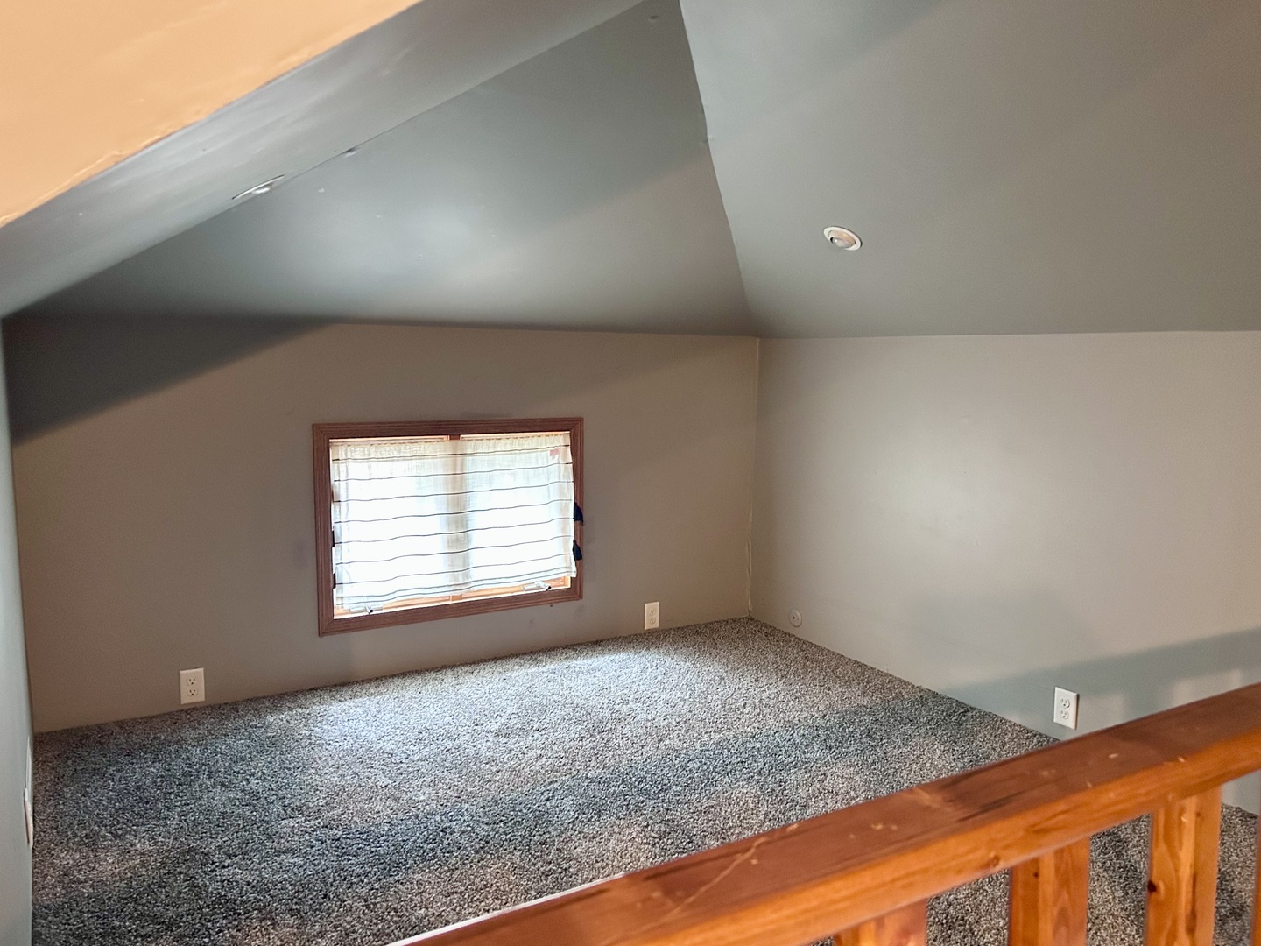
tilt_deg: -7.6
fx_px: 947
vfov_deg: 53.1
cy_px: 473
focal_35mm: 26
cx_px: 630
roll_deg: +1.0
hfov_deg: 67.3
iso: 500
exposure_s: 1/40
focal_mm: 5.7
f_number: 1.5
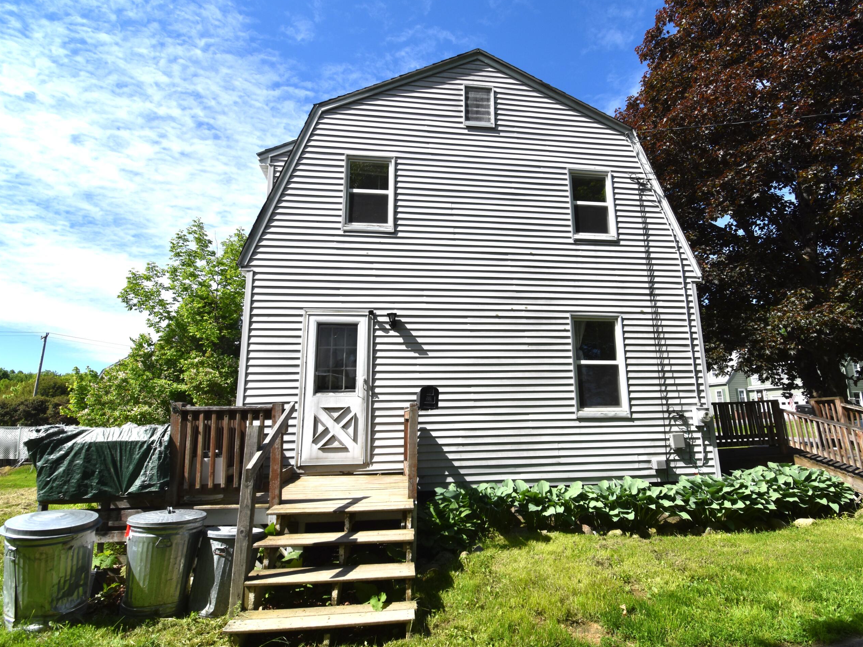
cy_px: 334
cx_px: 456
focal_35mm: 17
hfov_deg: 90.9
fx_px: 424
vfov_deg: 74.7
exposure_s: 1/400
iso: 200
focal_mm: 10
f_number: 10
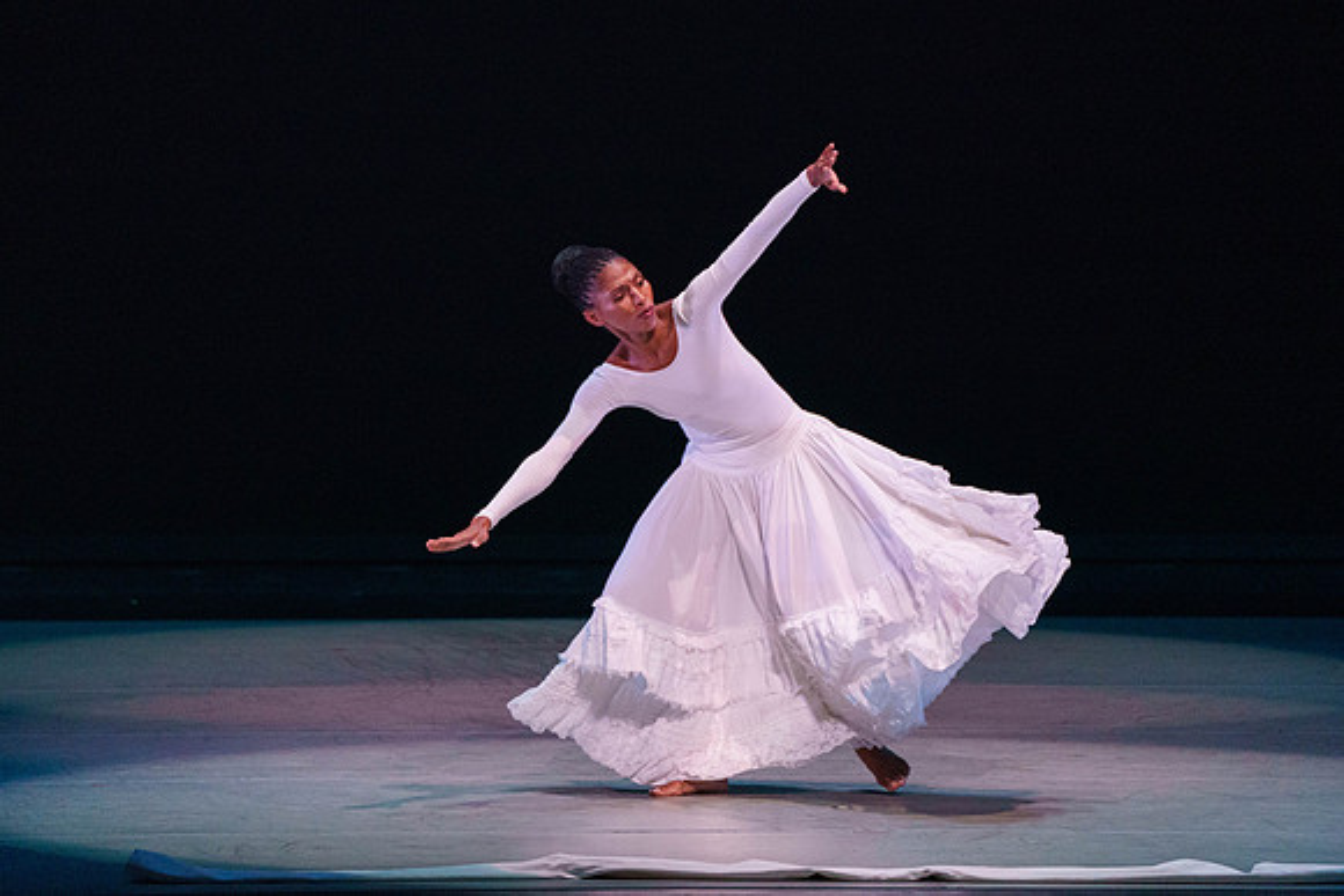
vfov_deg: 3.6
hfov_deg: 5.3
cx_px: 672
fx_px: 14403
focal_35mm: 386
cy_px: 456
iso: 5000
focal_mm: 373
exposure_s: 1/400
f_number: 6.3
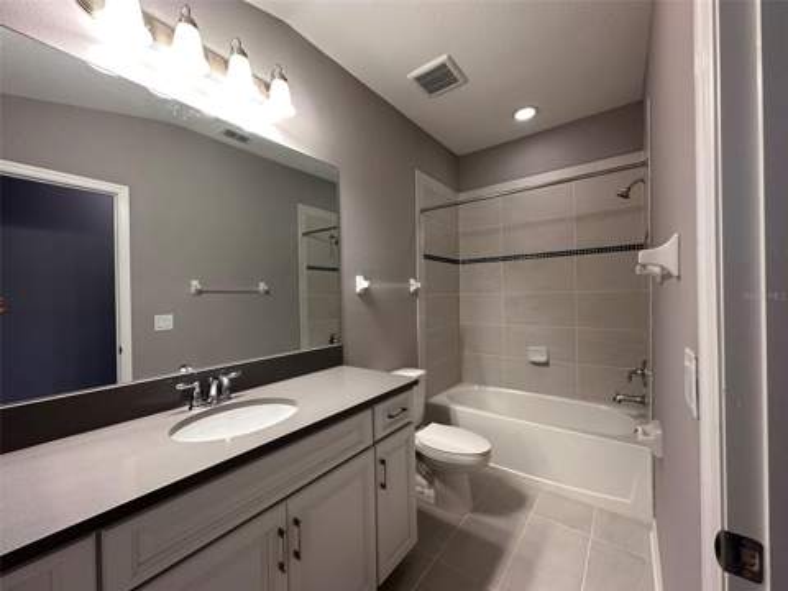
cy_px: 296
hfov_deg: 102.1
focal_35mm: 14
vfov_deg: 85.7
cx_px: 394
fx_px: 319
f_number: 2.2
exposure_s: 1/60
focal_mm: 2.22
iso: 200
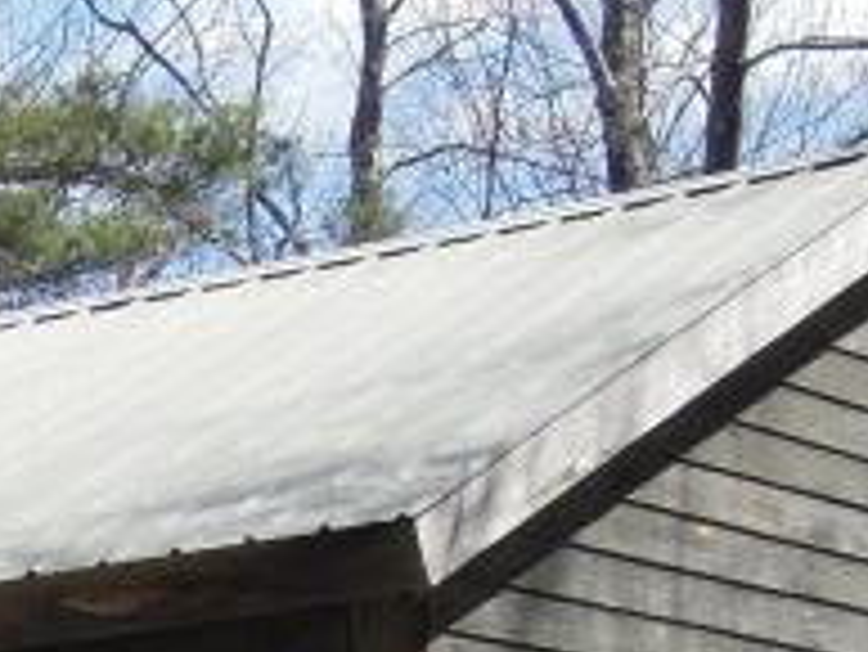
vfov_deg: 6.2
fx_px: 5997
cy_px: 980
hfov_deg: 8.0
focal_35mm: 239
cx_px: -697
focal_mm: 8.1
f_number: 3.5
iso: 160
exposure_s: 1/1000
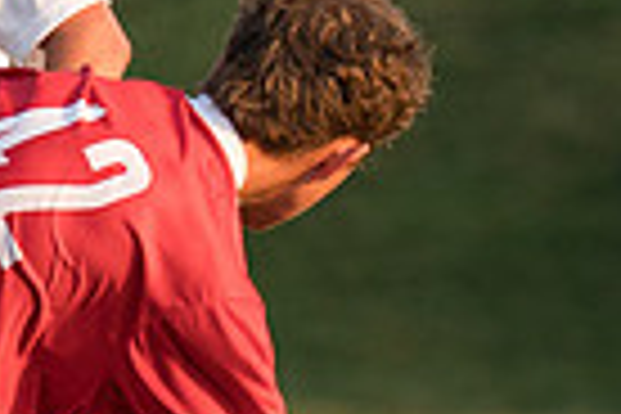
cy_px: 180
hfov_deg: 1.5
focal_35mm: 1388
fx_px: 23941
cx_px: 445
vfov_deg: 1.0
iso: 250
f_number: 2.8
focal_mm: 151
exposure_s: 1/1250
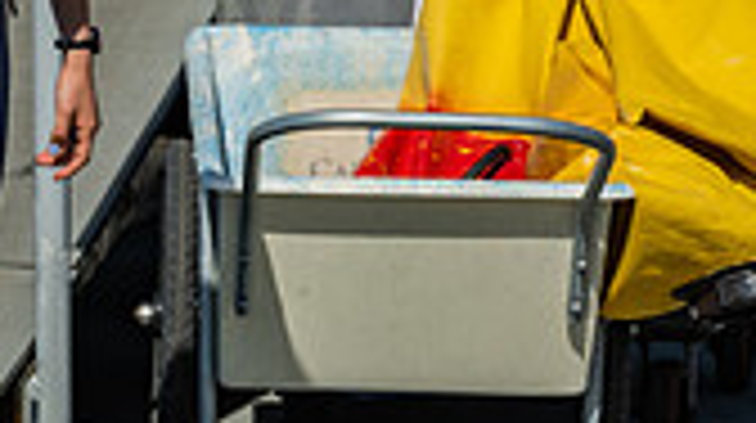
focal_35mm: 417
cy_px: -119
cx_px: -495
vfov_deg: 2.9
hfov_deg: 5.1
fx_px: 8349
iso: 100
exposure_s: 1/400
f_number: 6.3
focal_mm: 115
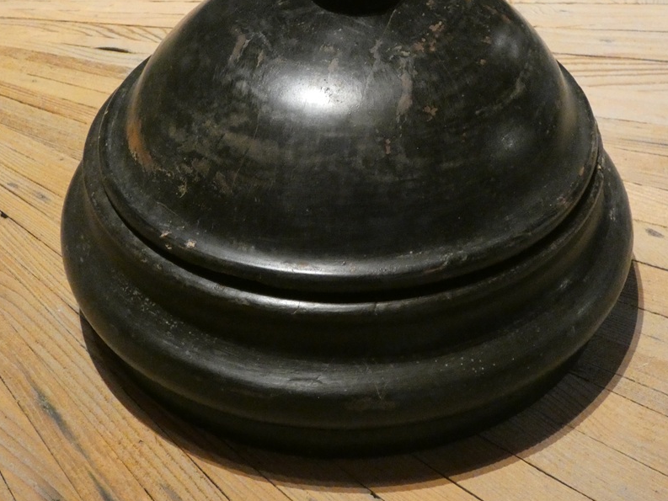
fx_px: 1119
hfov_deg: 33.2
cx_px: 345
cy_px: 213
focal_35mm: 58
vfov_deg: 25.2
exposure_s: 1/25
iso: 1600
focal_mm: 8.2
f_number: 3.8
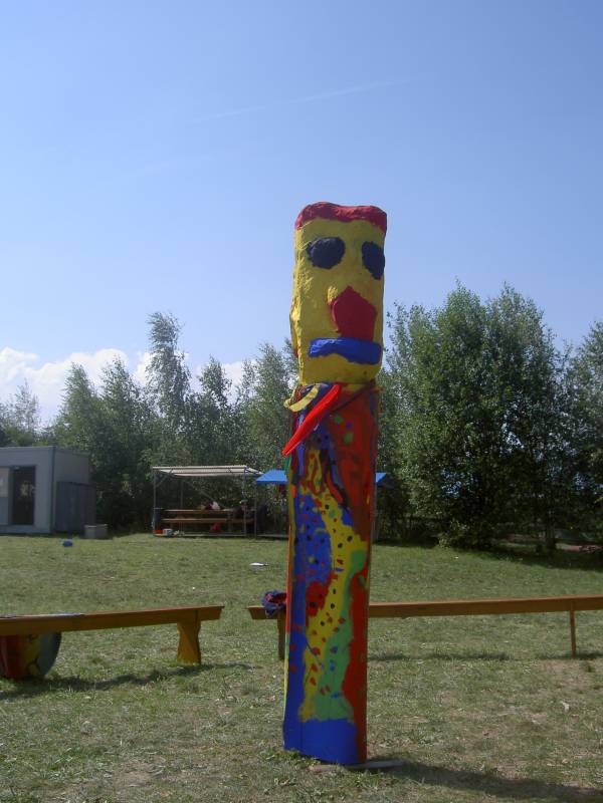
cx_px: 302
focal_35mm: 39
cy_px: 402
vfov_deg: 47.9
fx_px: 906
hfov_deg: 36.8
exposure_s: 1/640
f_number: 4.7
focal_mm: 8
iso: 100
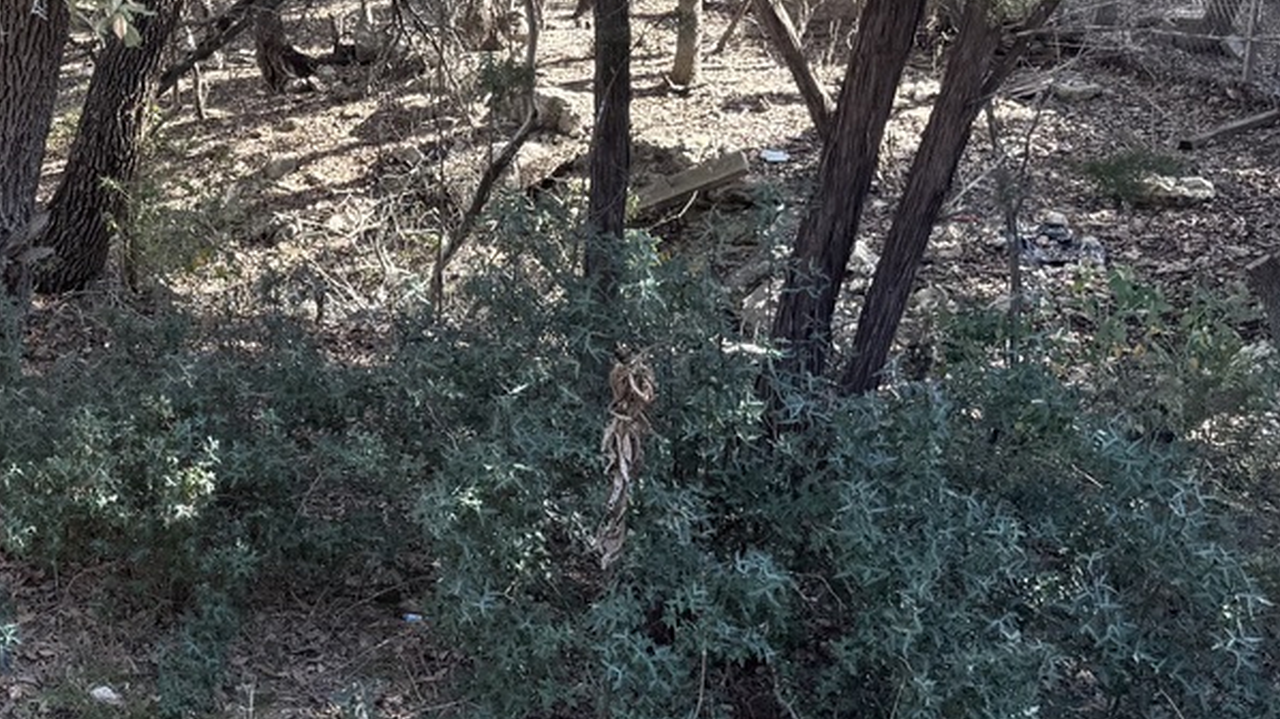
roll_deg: -4.1
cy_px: 154
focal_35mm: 63
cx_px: 21
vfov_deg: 18.9
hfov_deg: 31.1
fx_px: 2138
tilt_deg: -12.2
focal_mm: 6.76
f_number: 1.78
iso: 80
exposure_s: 1/338
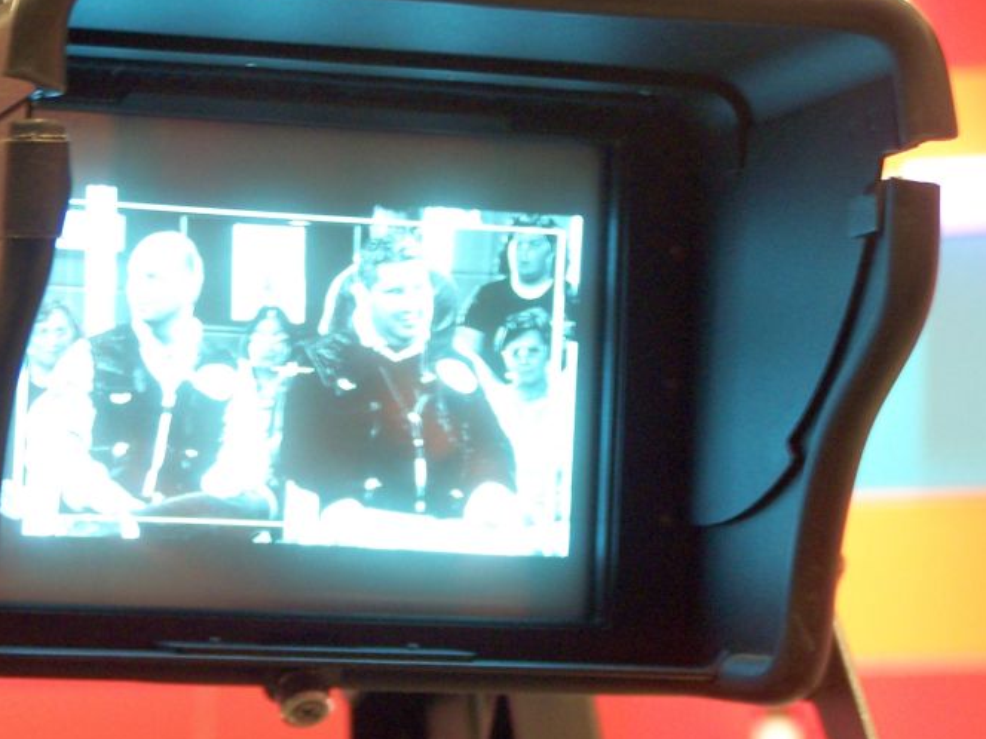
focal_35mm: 145
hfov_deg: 13.6
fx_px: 4130
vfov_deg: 10.2
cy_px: 509
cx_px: 399
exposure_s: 1/10
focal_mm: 15.6
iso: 140
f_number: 3.2
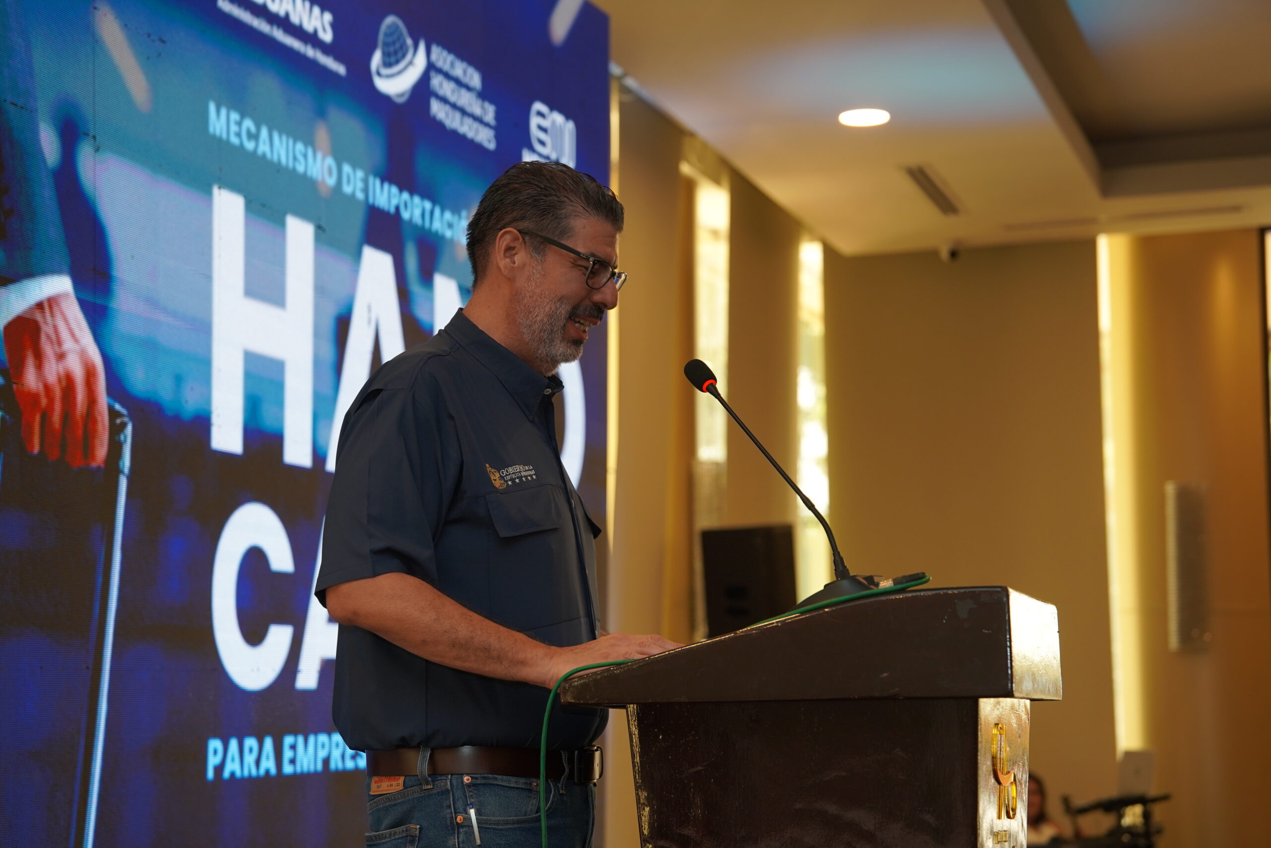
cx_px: 636
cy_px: 424
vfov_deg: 19.5
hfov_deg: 28.8
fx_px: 2471
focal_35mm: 70
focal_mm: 70
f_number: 4
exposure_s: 1/160
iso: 640
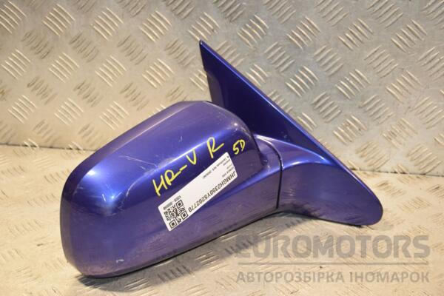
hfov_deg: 26.0
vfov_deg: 17.5
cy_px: 148
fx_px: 962
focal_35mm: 78
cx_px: 222
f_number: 5
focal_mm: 52
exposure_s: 1/200
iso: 800
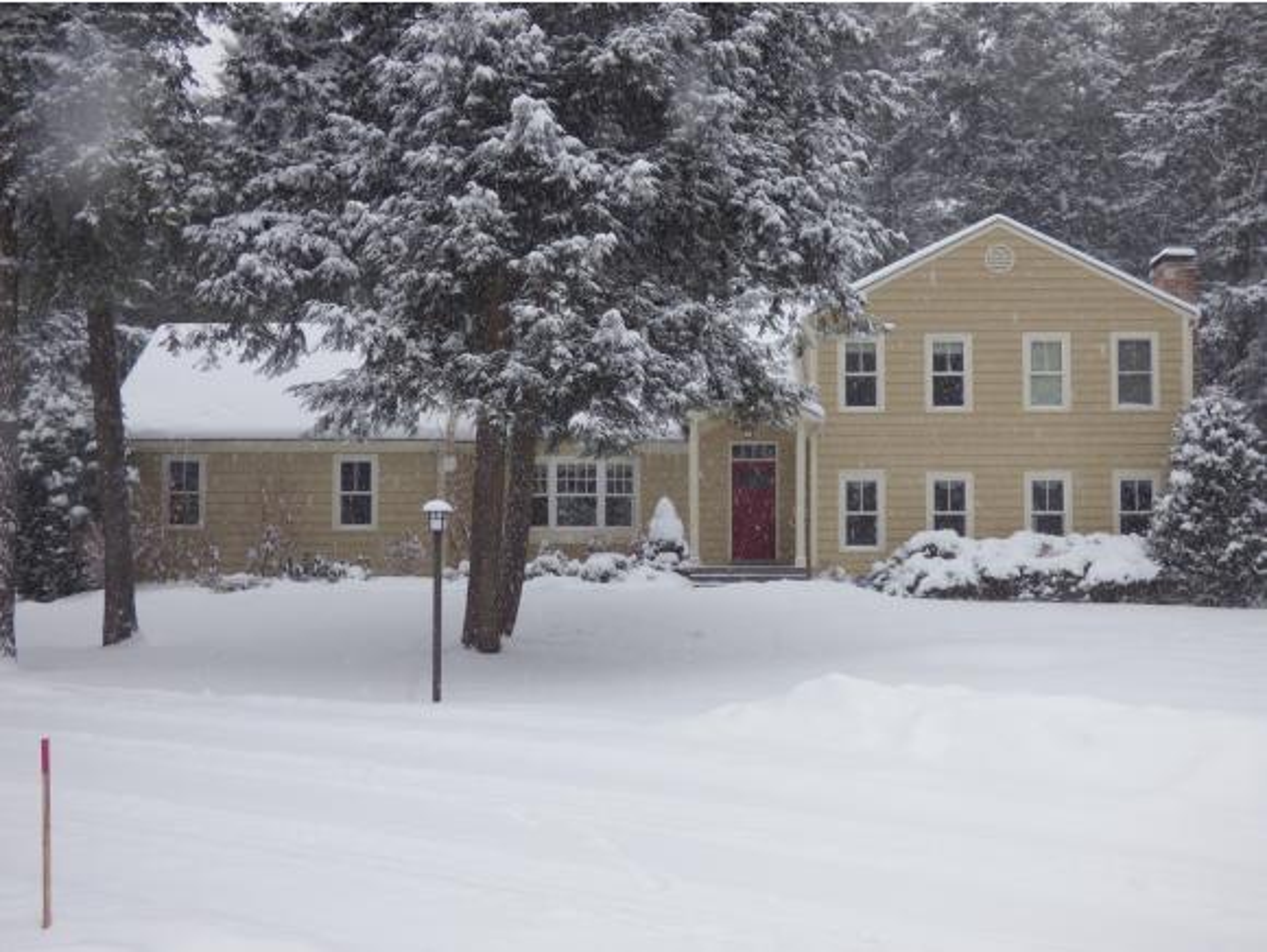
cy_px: 476
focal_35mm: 43
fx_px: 1575
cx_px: 634
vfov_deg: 33.6
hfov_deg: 43.8
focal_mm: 7.37
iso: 100
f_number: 3.6
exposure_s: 1/200
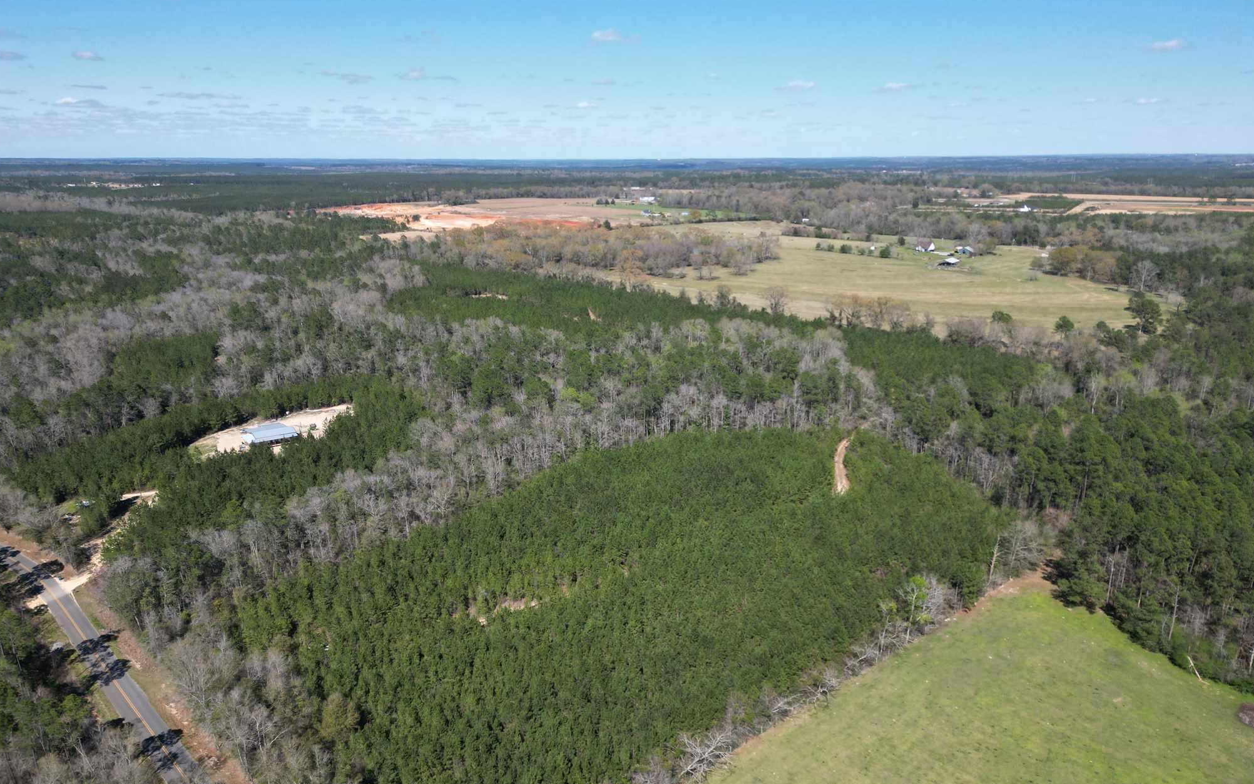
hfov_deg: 70.4
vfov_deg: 47.4
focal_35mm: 26
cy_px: 447
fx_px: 888
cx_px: 631
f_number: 1.7
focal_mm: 6.72
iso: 120
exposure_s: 1/2500
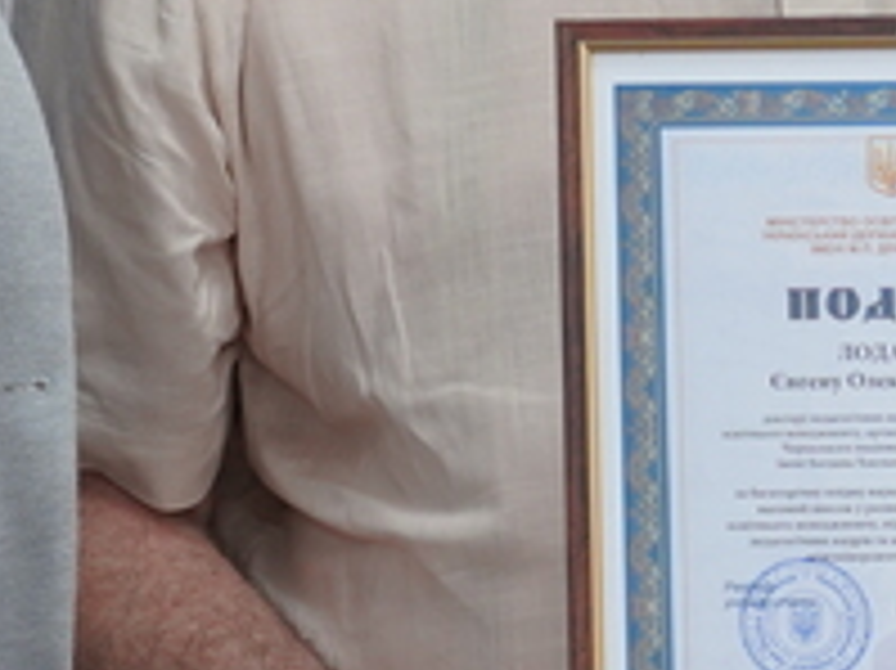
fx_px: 10813
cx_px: 928
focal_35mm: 418
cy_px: -175
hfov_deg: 4.7
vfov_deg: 3.5
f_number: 4
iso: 800
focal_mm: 75
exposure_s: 1/160
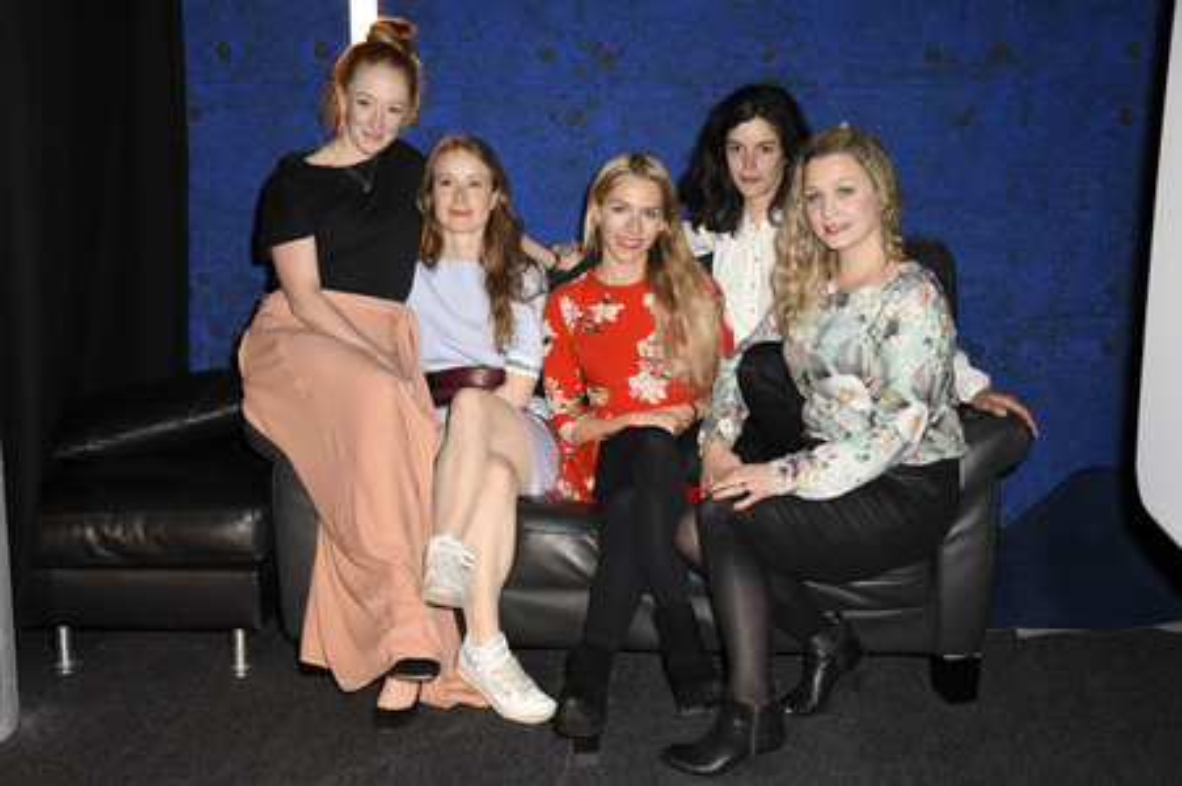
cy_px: 393
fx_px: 1722
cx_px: 591
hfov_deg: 37.9
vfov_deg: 25.7
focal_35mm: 52
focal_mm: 35
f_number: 4.5
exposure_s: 1/100
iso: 1600
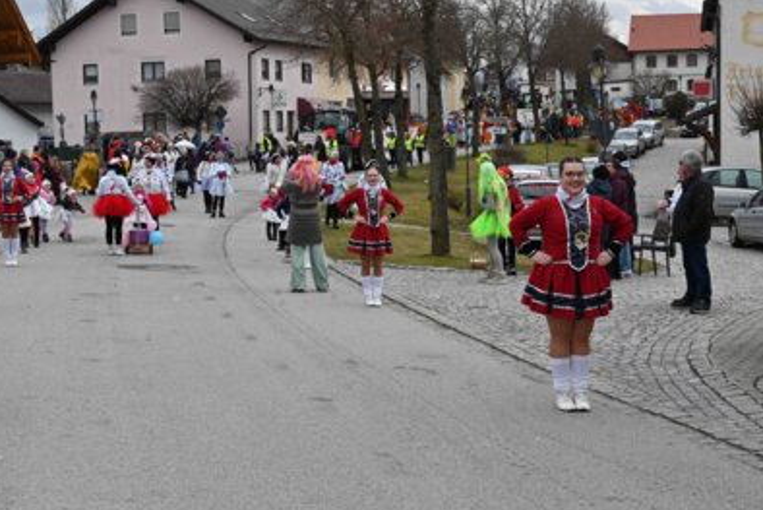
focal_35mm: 71
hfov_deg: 28.4
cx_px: 378
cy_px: 256
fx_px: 1505
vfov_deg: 19.2
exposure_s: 1/1600
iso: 2500
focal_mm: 70
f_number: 10
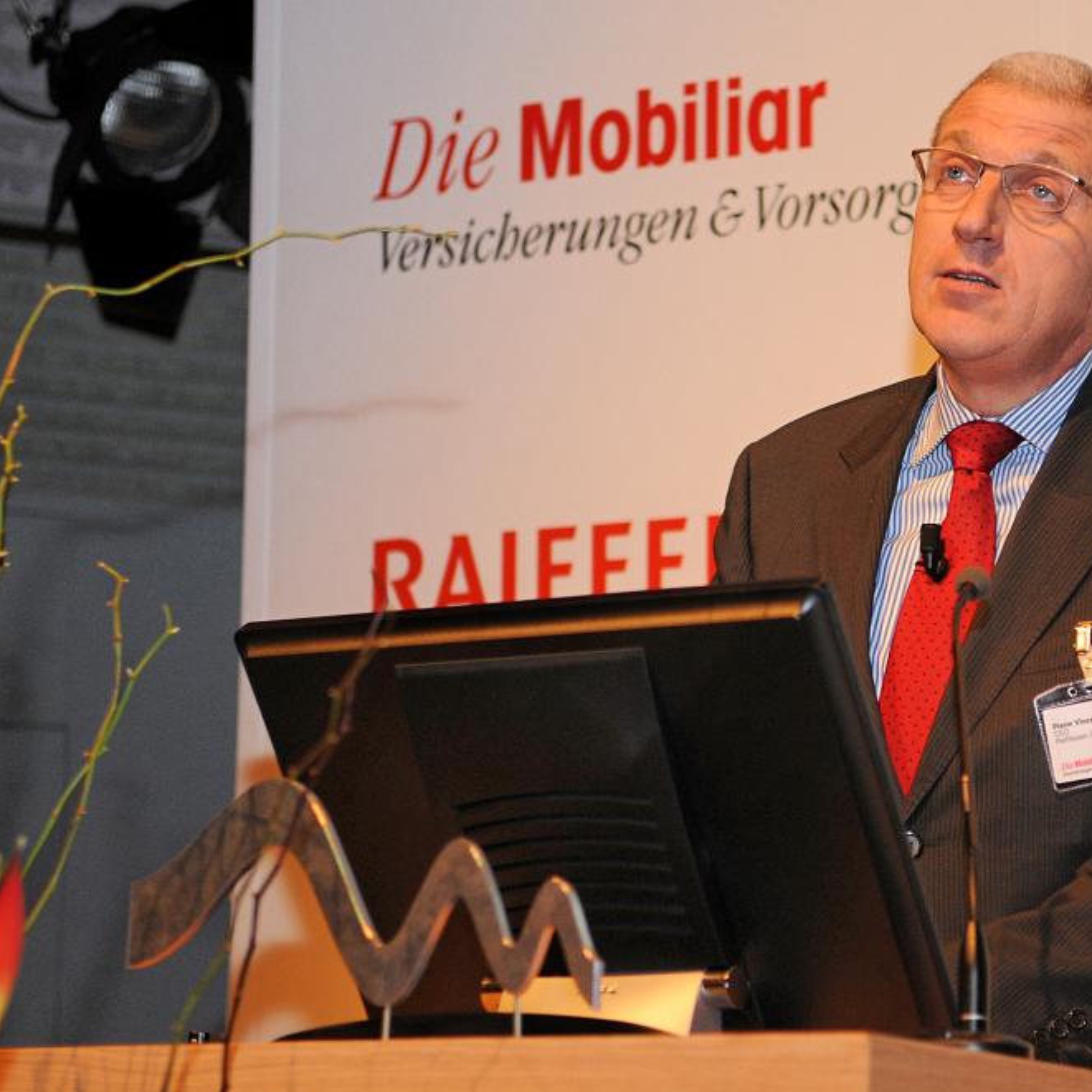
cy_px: 525
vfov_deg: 15.6
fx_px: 3986
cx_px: 842
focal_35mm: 112
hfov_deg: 15.5
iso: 400
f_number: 2.8
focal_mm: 55
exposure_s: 1/100
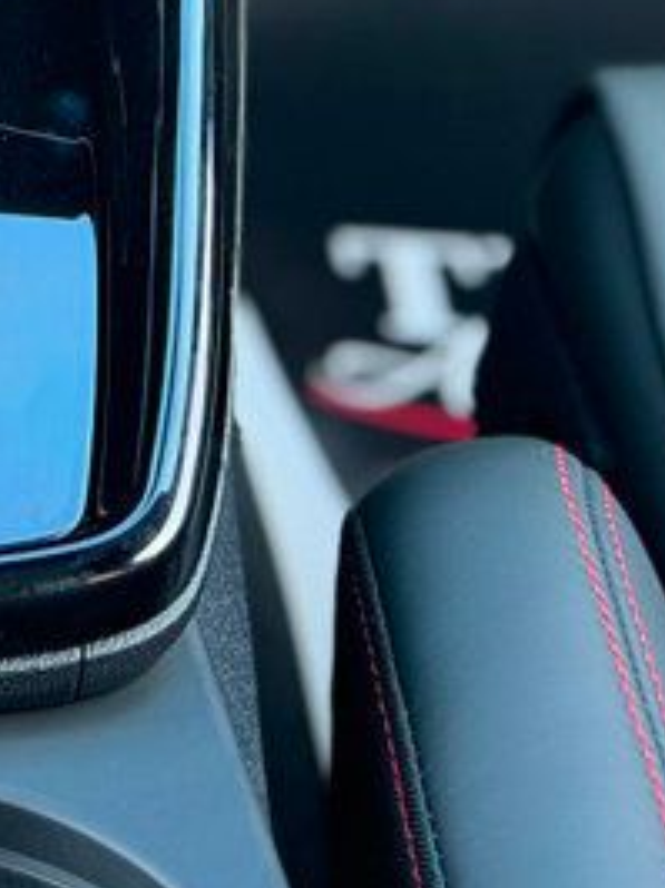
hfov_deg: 7.7
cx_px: -568
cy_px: -307
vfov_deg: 10.4
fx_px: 4746
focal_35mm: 185
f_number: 1.78
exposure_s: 1/62
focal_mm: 6.76
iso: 160
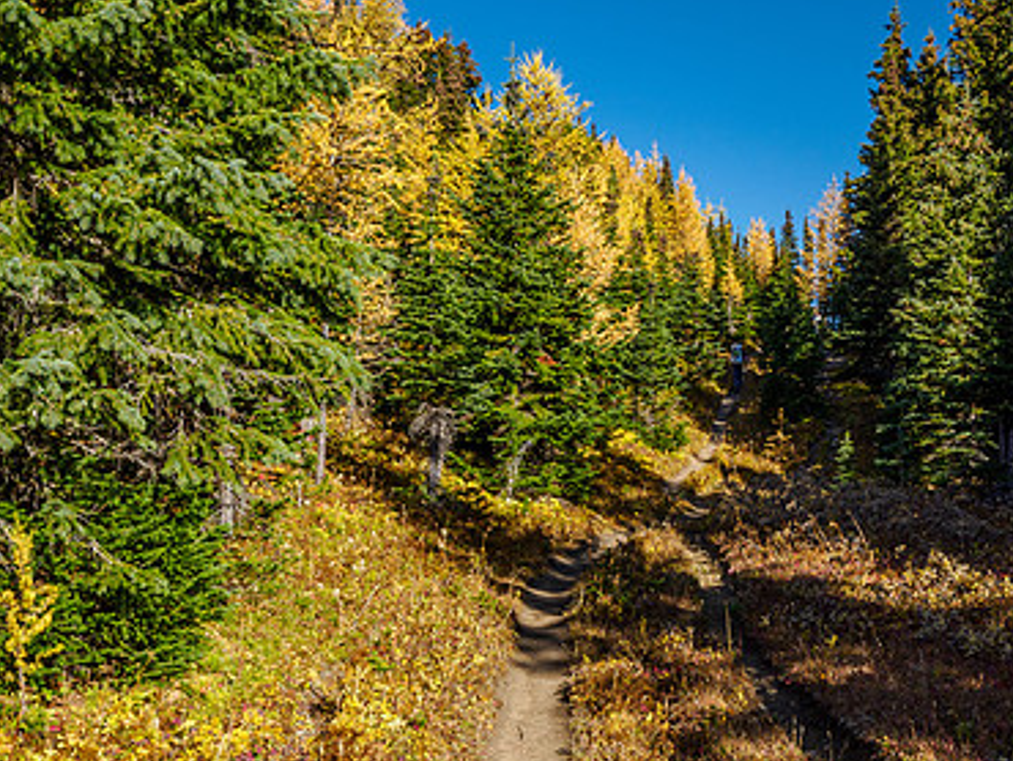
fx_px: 1376
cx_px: 695
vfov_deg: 30.8
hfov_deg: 39.8
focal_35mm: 47
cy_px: 478
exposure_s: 1/100
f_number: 11
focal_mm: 15
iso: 200
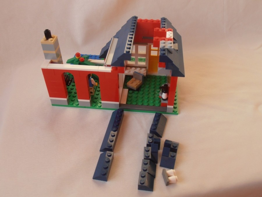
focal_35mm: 37
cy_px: 98
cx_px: 131
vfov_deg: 38.7
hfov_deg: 50.1
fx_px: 280
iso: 80
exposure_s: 1/50
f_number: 3.9
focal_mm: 6.61
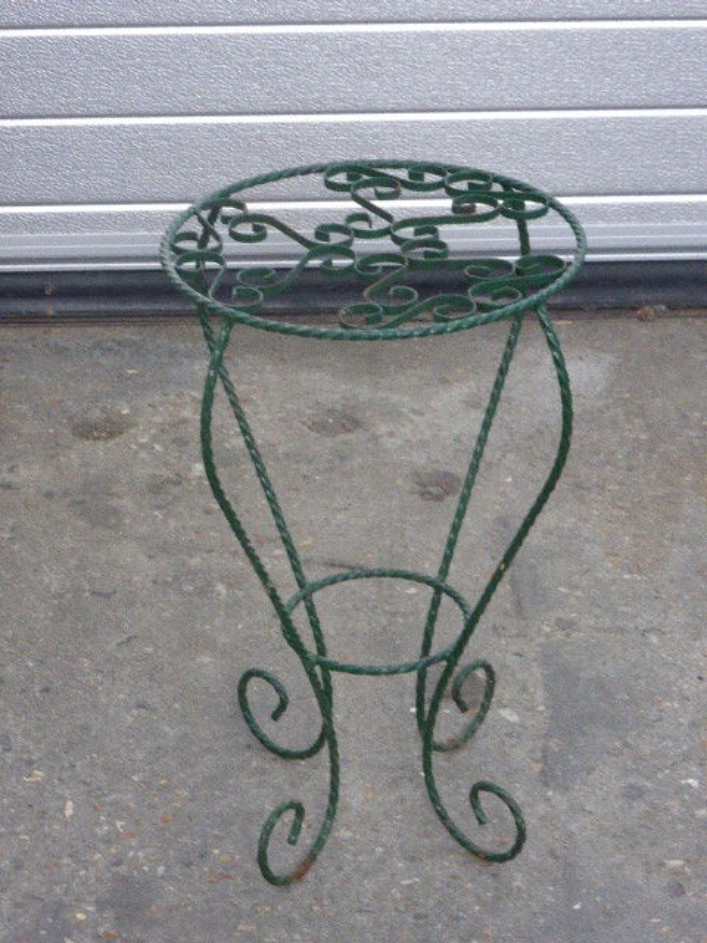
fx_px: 2832
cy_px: 472
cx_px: 354
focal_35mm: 104
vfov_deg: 18.9
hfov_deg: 14.2
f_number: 5.3
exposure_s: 1/25
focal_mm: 17.1
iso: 800
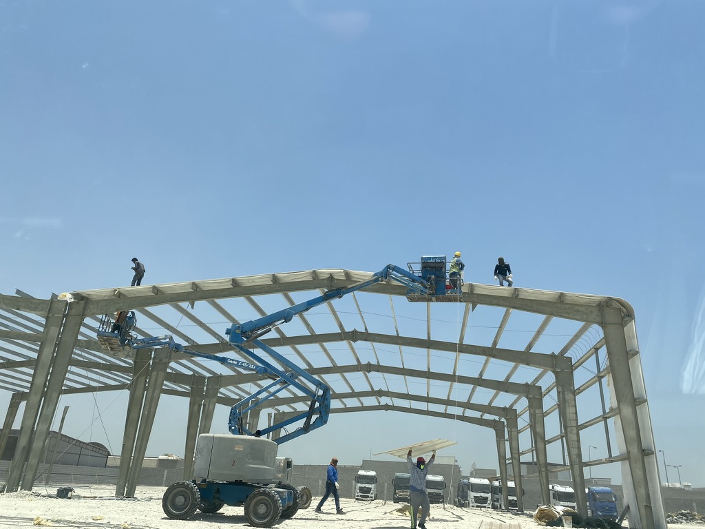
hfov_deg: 67.3
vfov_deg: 53.1
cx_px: 352
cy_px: 264
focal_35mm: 26
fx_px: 530
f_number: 1.8
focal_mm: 4.25
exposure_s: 1/4444
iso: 32
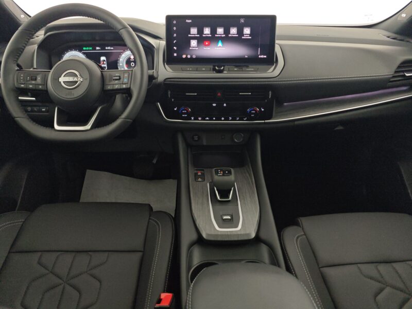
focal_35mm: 23
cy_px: 154
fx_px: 274
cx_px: 206
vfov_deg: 58.9
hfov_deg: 73.9
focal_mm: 6.55
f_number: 1.6
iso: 150
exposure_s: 1/100
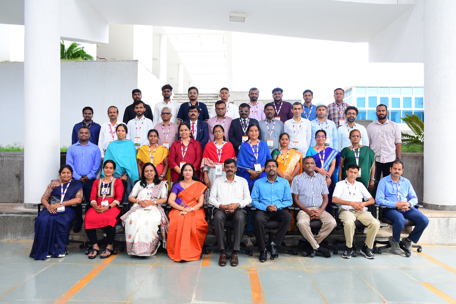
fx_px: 380
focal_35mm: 30
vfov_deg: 43.6
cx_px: 228
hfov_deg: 61.9
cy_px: 152
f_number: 6.3
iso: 400
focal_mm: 20
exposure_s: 1/125
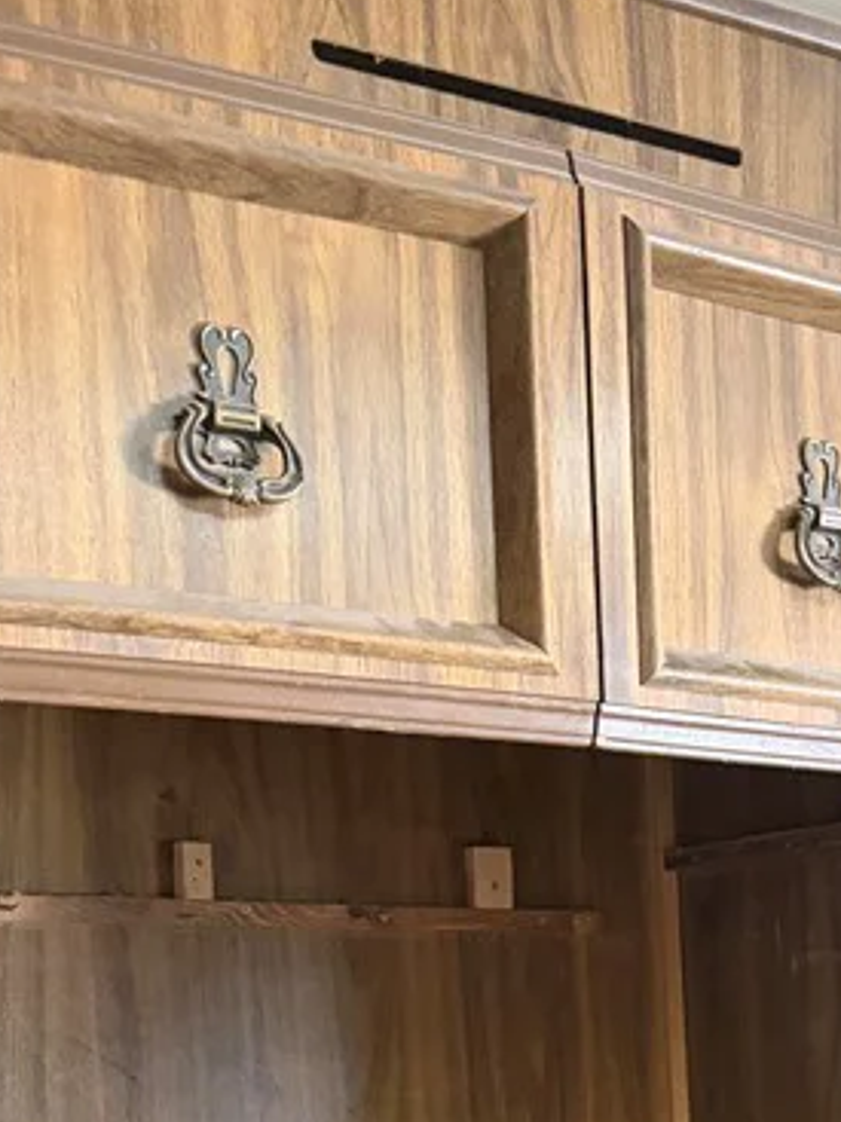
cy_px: 1296
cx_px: 884
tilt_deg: -4.8
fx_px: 2172
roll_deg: +3.4
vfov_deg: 26.3
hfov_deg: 21.0
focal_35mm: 67
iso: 800
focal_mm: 6.76
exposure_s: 1/60
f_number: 1.78
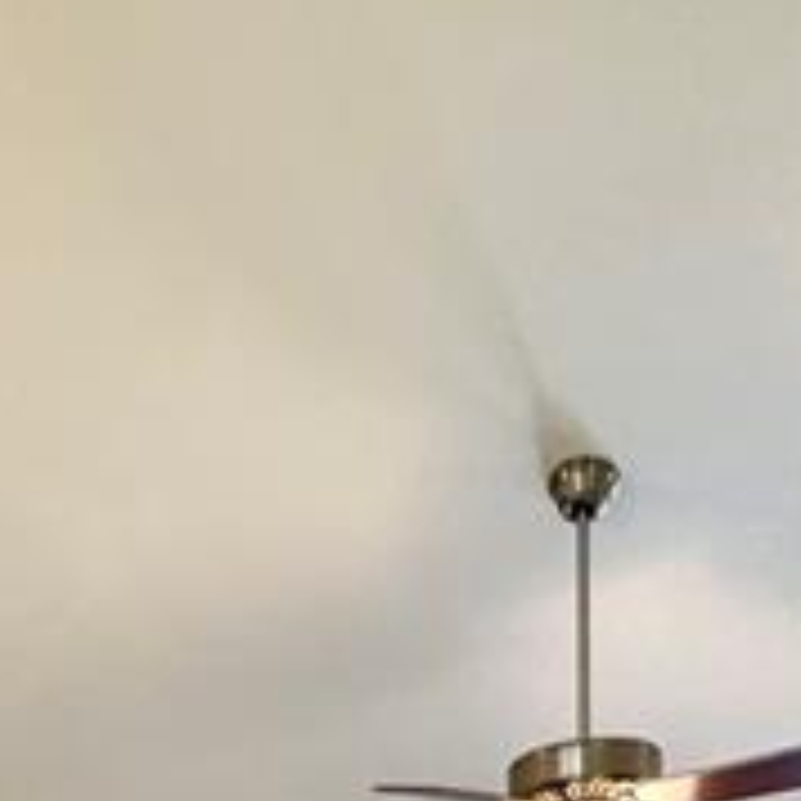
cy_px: 1642
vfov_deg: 17.1
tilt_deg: -9.0
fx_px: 1859
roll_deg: +2.2
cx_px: 135
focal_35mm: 71
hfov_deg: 23.9
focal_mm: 2.22
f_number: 2.2
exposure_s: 1/60
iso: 250
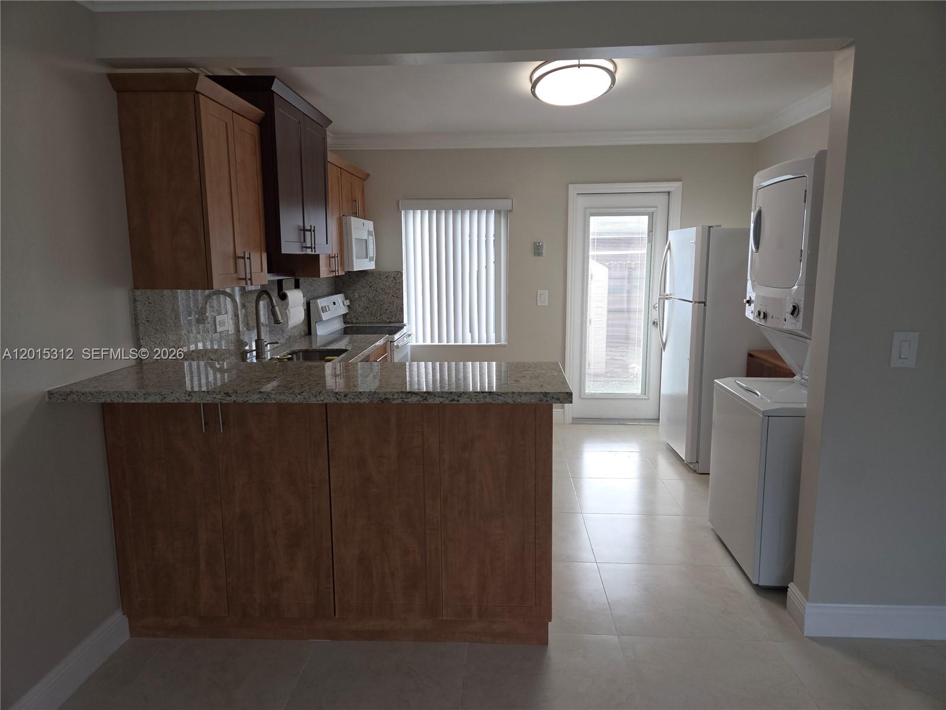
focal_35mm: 23
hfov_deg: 73.9
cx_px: 473
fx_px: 629
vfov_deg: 58.9
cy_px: 355
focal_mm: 5.4
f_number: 1.8
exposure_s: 1/60
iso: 40
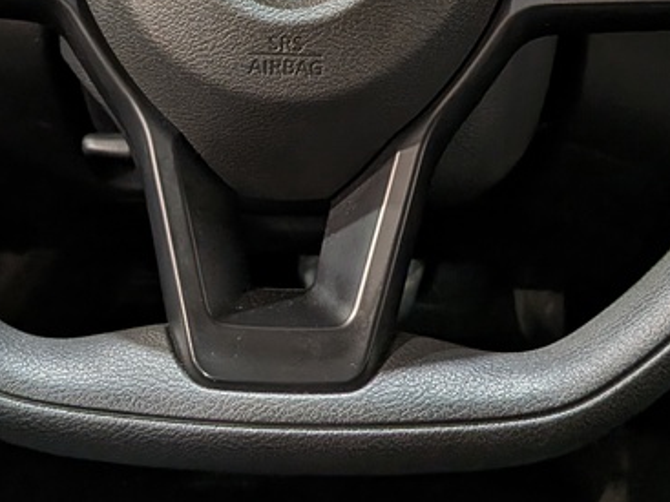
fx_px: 1296
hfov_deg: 28.9
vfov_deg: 20.6
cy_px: -82
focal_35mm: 67
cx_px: 288
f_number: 1.7
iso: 28
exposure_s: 1/137
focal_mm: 4.53
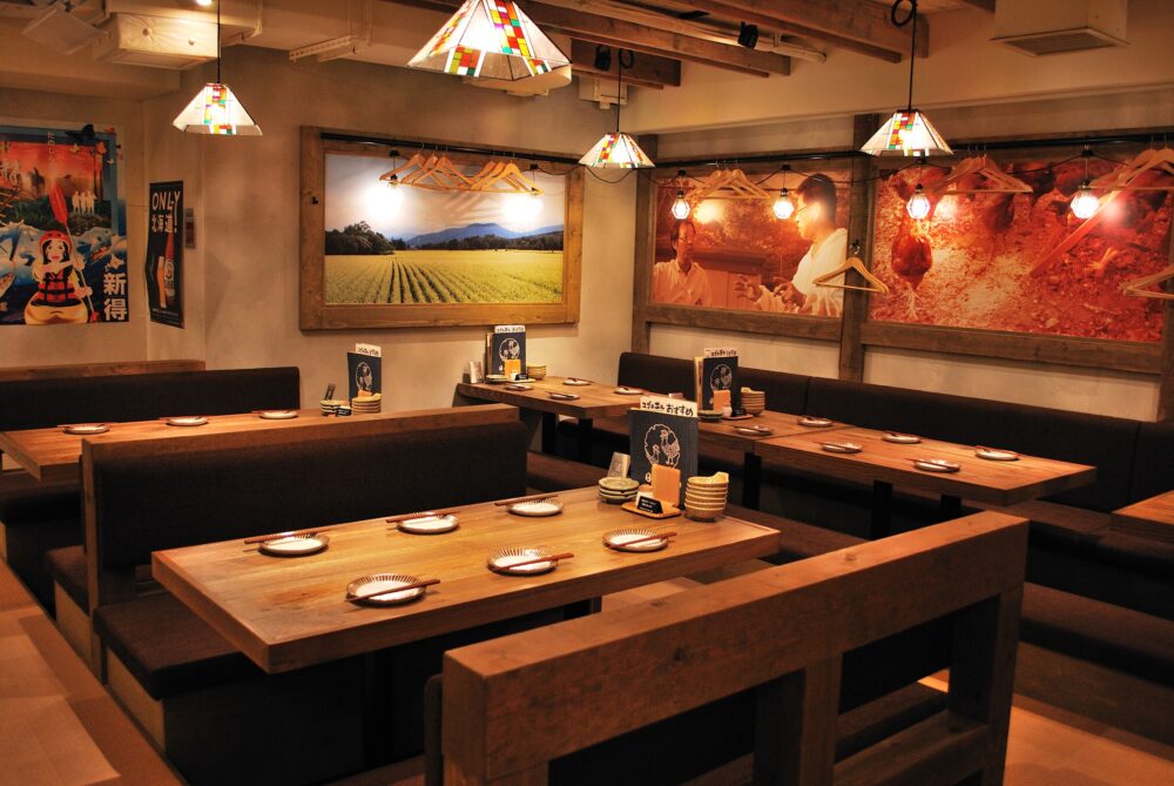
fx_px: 979
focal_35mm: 30
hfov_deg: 61.9
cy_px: 393
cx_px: 587
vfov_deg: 43.7
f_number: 3.8
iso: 400
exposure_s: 1/25
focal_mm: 20
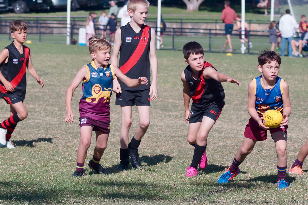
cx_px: 183
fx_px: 1275
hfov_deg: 13.8
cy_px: 89
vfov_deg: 9.2
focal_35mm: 149
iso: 100
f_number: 5
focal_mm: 80
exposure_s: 1/800
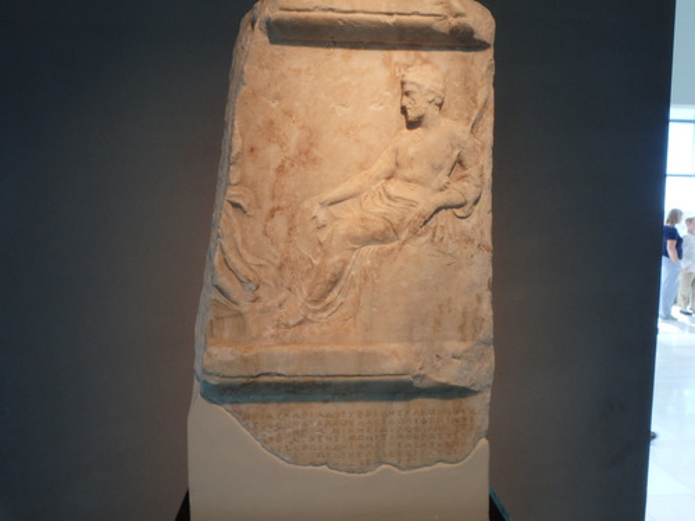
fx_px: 562
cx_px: 348
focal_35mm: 28
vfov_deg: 49.7
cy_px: 260
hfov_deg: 63.4
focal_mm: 5
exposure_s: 1/40
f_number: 3.9
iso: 200
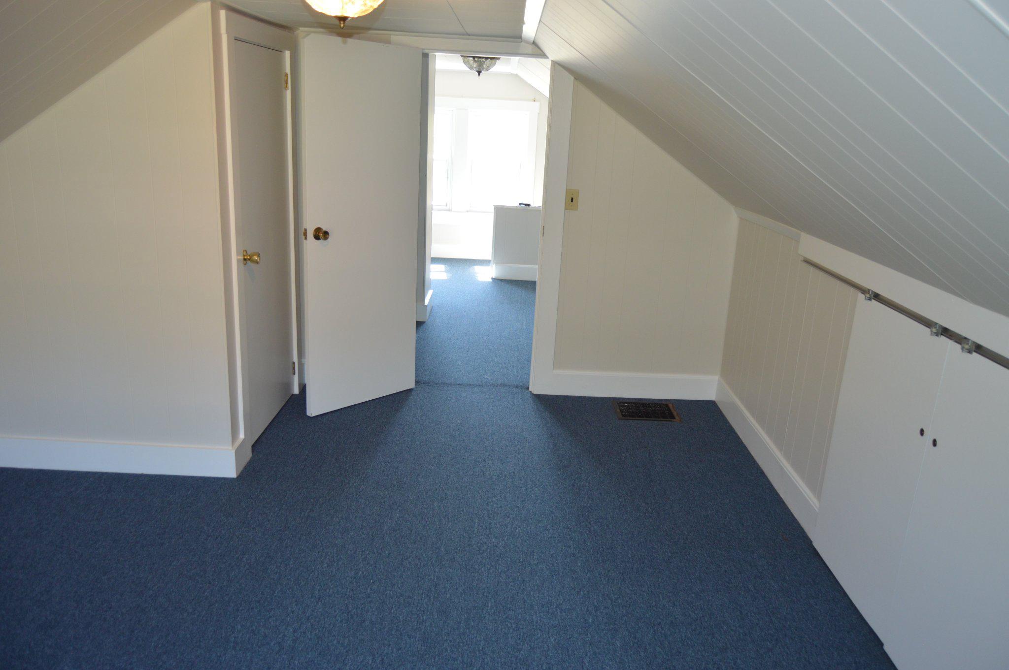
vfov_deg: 47.8
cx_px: 504
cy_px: 335
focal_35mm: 27
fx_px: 756
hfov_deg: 67.4
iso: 400
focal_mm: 18
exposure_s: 1/60
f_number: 3.5
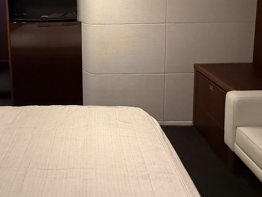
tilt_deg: -3.6
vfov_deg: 44.2
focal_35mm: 28
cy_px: 11
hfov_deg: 61.4
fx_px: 212
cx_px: 80
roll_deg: +2.1
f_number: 2.2
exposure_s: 1/60
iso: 500
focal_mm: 2.22
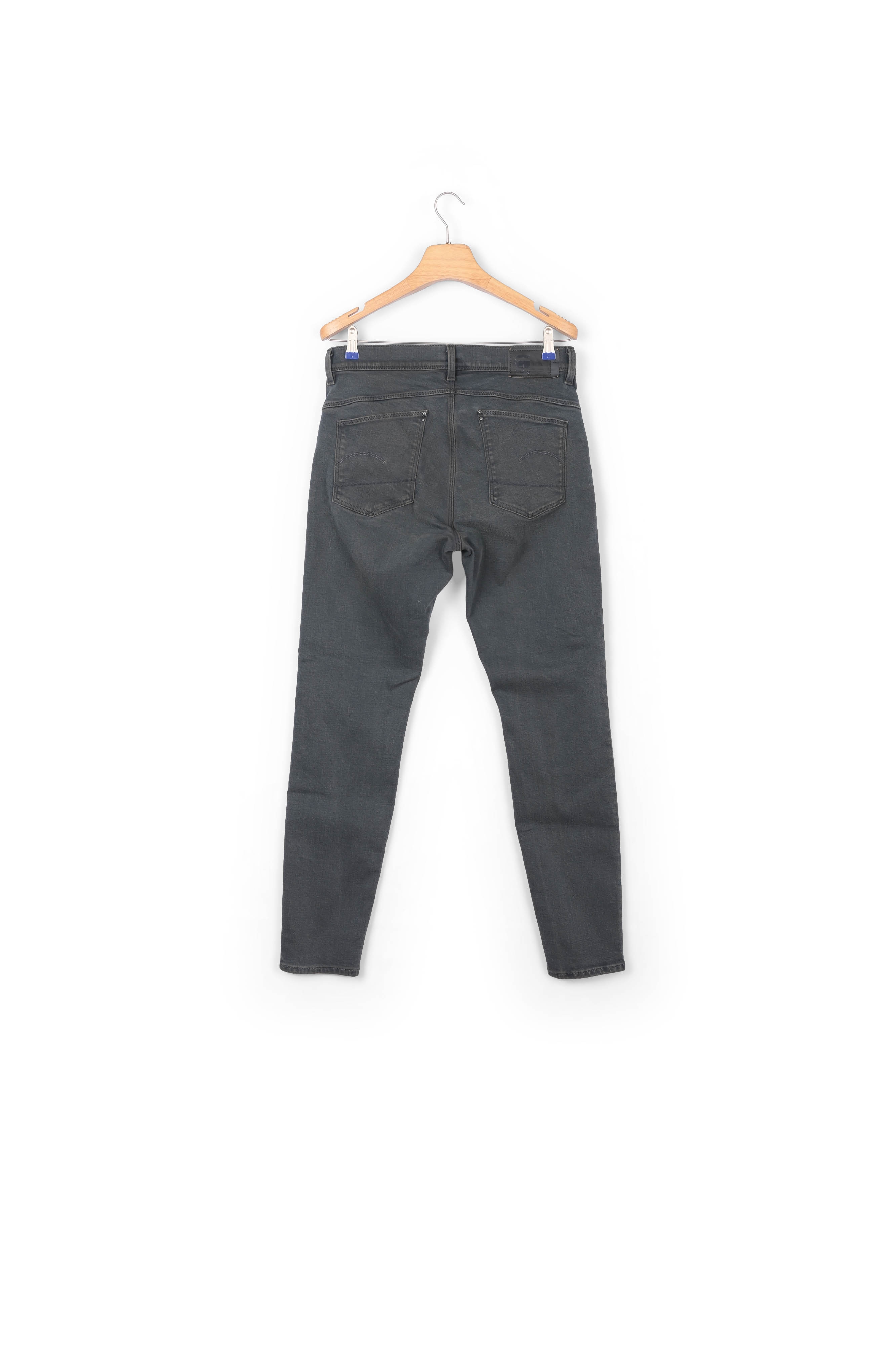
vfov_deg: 50.7
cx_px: 448
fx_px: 1419
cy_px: 672
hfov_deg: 35.0
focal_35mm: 38
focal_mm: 38
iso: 100
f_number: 11
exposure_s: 1/200
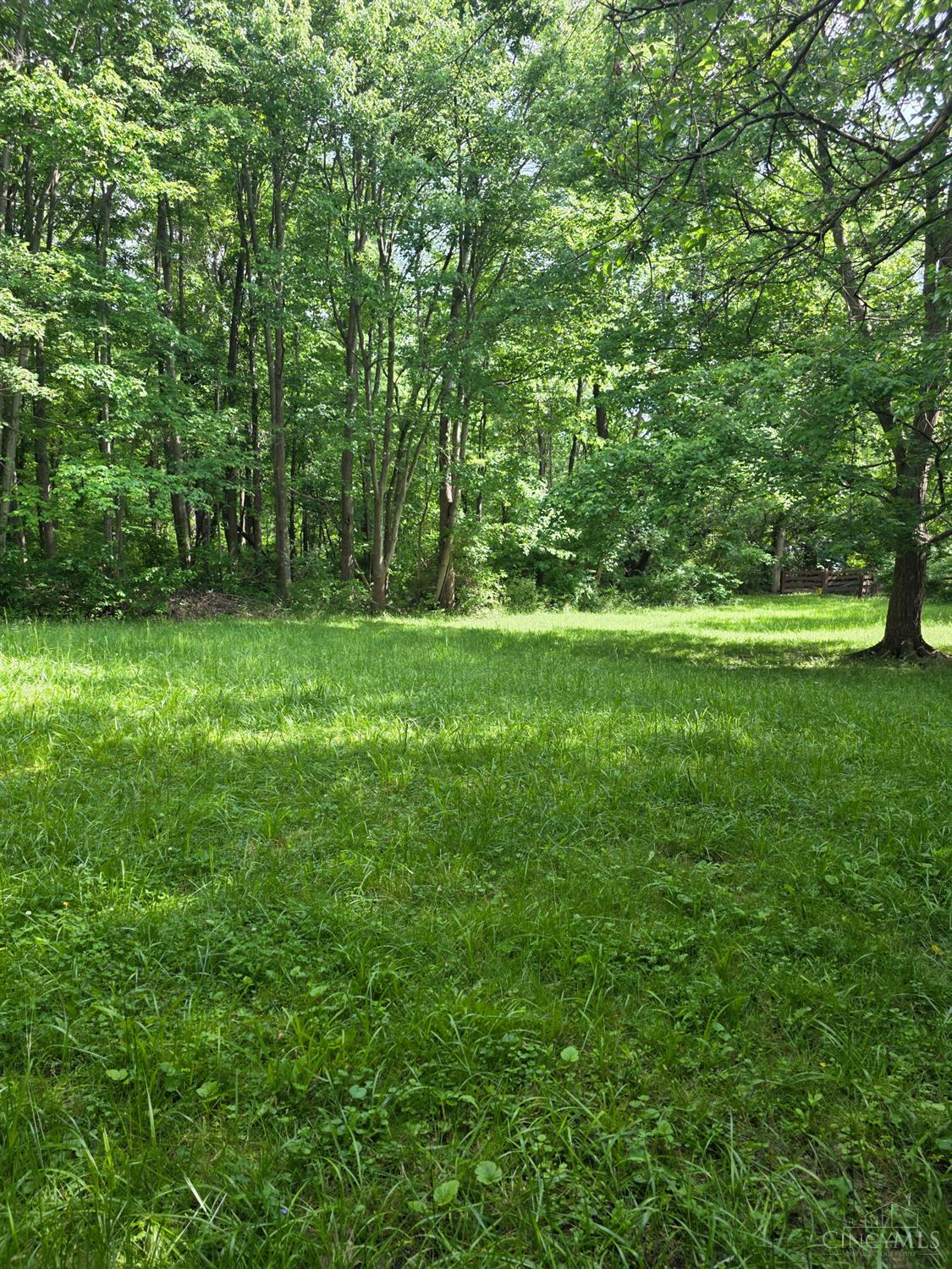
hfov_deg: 58.9
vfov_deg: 73.9
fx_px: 843
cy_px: 634
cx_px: 476
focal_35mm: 23
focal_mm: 6.3
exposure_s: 1/359
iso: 50
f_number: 1.7
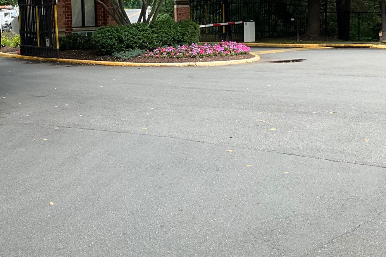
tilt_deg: -2.2
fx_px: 665
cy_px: 54
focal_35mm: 62
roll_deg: +0.8
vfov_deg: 21.7
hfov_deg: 32.1
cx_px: 128
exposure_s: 1/370
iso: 25
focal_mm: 3
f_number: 1.8
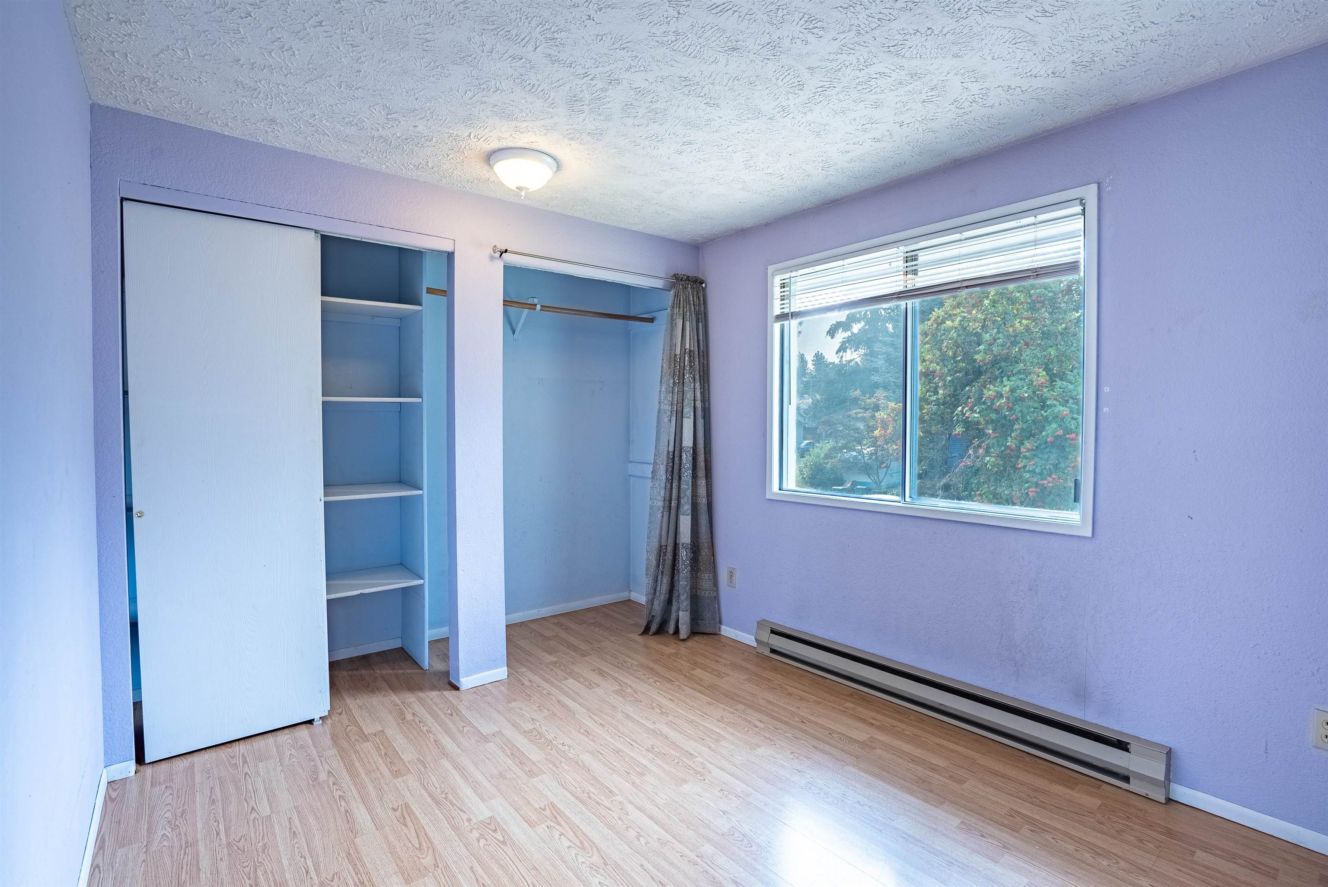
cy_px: 444
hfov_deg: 96.7
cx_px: 664
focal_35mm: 16
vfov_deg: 73.8
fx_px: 591
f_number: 8
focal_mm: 16
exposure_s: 1/500
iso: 400
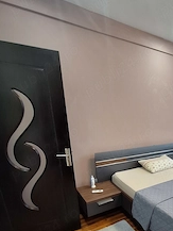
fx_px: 160
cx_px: 156
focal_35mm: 24
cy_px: 170
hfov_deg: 50.4
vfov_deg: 67.5
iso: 100
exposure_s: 1/50
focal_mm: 1.74
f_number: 2.2
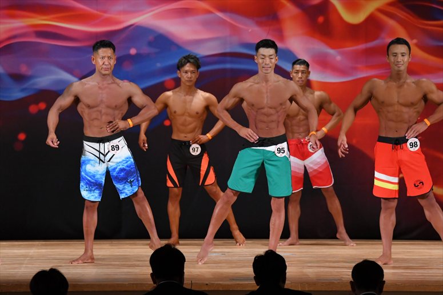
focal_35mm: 202
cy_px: 148
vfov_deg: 6.8
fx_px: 2485
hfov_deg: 10.2
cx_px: 222
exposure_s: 1/400
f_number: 5.6
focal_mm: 135
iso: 3200
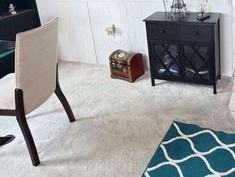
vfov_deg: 37.0
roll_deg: +4.1
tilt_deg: -14.7
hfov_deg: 49.0
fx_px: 245
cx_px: 180
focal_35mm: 36
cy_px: 16
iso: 400
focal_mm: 2.22
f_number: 2.2
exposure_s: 1/60
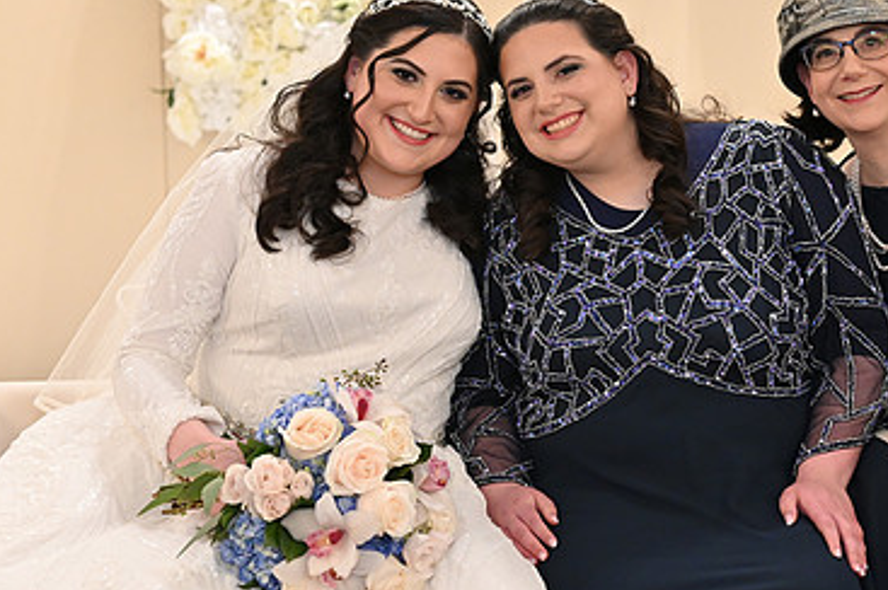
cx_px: 612
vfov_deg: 17.2
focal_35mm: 79
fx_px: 1947
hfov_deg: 25.5
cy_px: 215
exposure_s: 1/100
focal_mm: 50
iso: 3200
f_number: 4
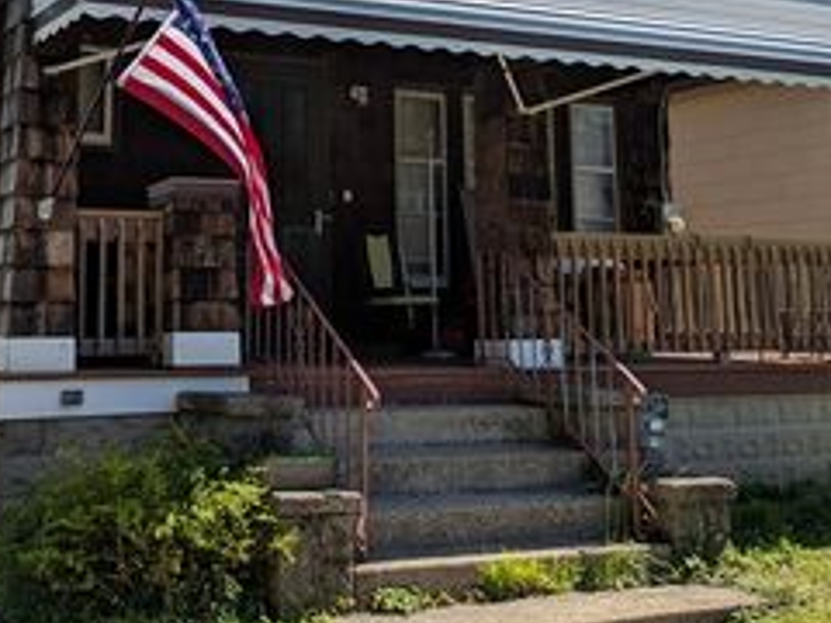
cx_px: 204
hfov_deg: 36.0
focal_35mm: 52
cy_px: 92
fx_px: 1248
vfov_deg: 27.3
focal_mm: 5.43
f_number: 1.89
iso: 45
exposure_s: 1/3086
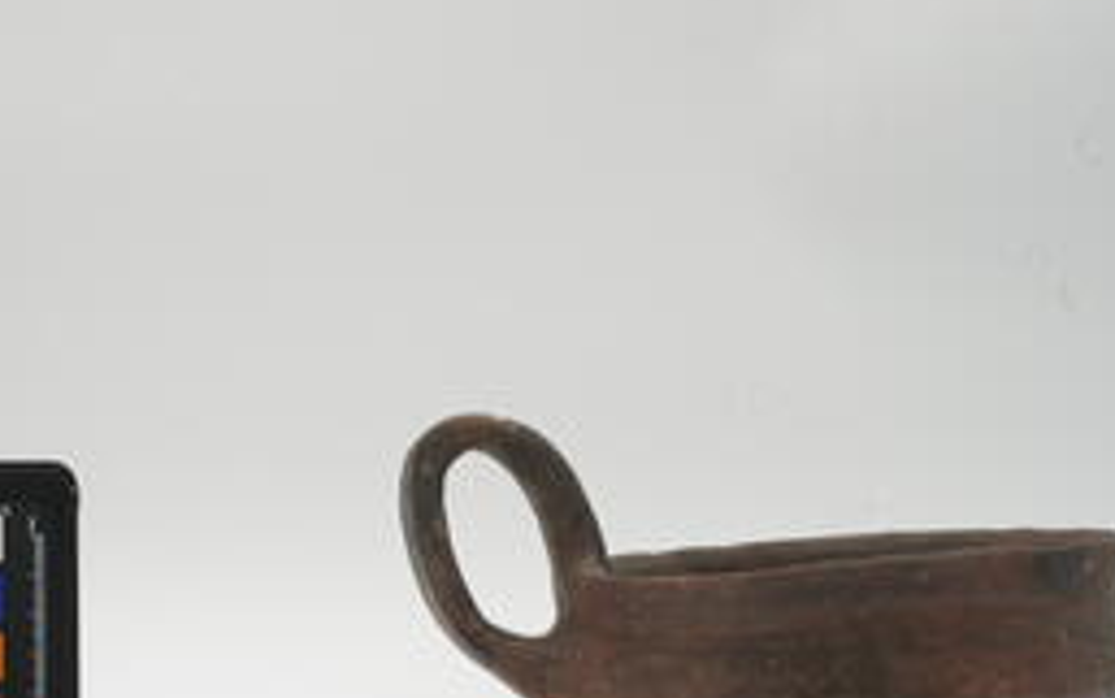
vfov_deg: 22.3
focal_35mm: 57
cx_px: 338
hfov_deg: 35.2
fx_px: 1733
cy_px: 624
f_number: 16
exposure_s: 1/10
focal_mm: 20
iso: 100
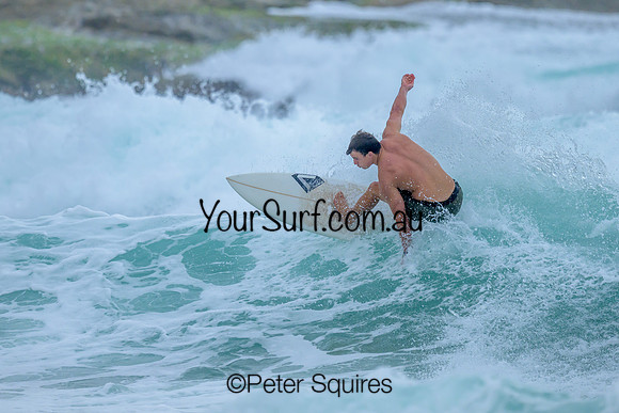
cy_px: 131
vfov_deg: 1.3
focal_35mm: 1100
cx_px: 377
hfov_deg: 1.9
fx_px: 18911
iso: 500
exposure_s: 1/2500
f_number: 6.3
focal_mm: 800
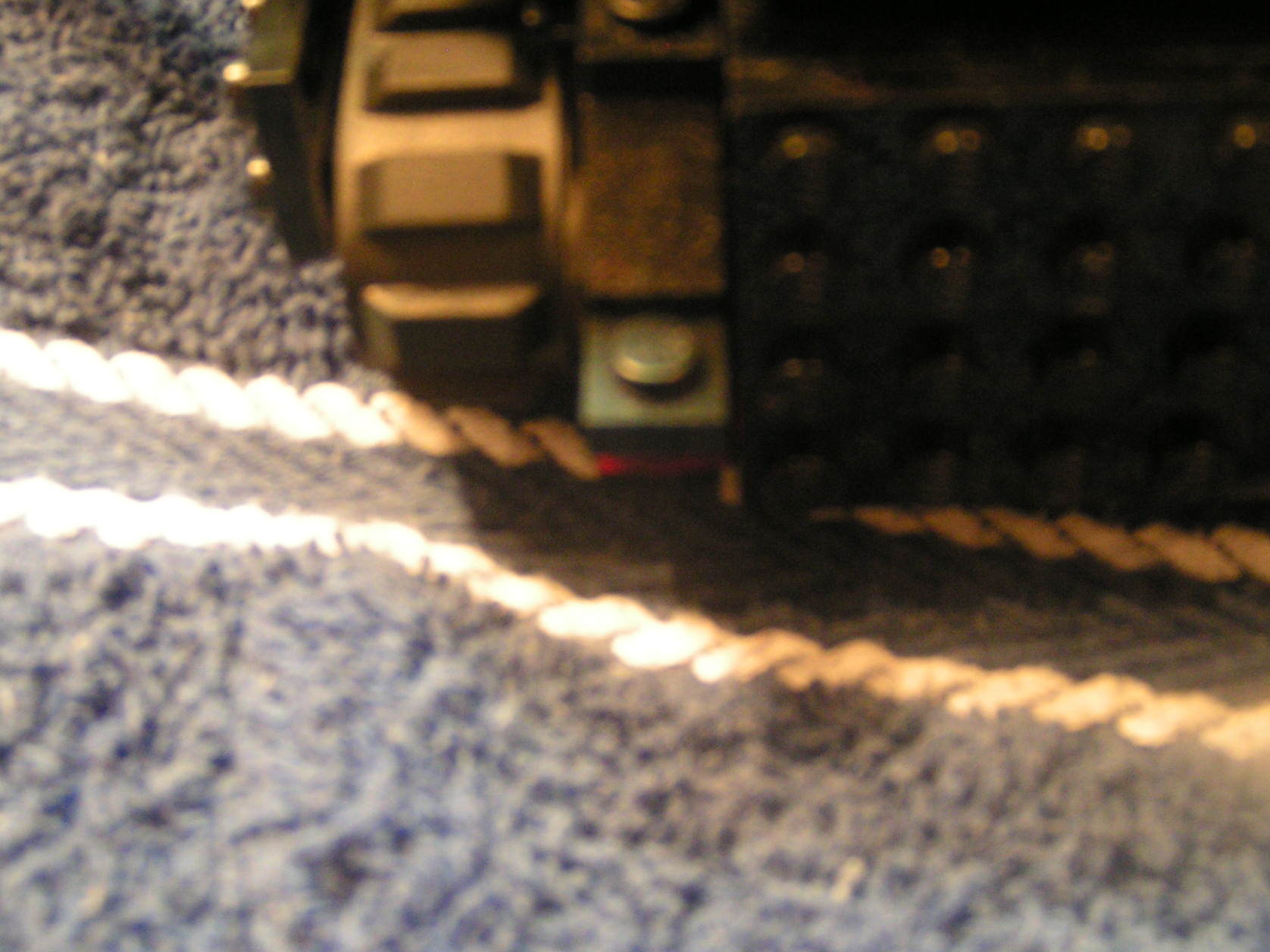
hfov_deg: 34.9
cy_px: 398
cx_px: 630
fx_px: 2018
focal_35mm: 55
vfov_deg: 26.5
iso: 200
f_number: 2.8
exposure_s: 1/3
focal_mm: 6.9
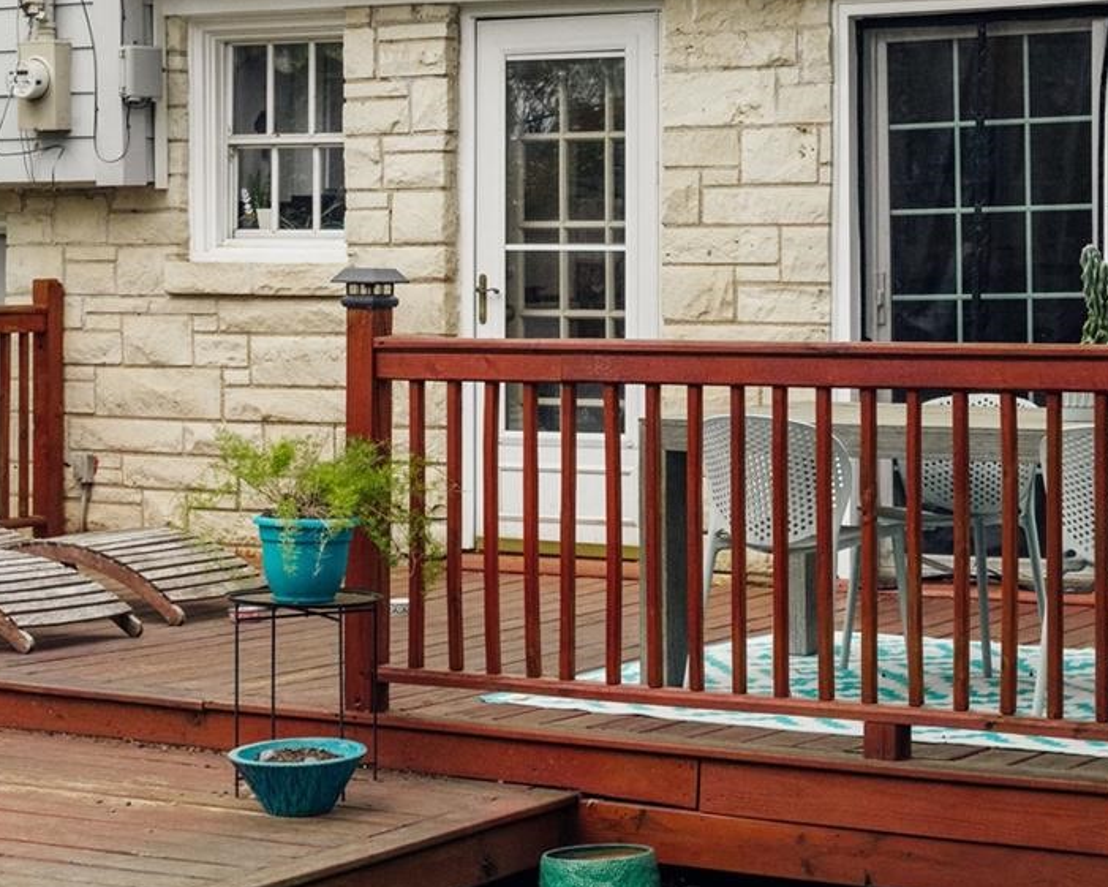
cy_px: 254
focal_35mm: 96
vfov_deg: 16.0
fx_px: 3149
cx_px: 599
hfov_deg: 20.0
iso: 1000
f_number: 5.6
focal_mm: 35
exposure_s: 1/1000
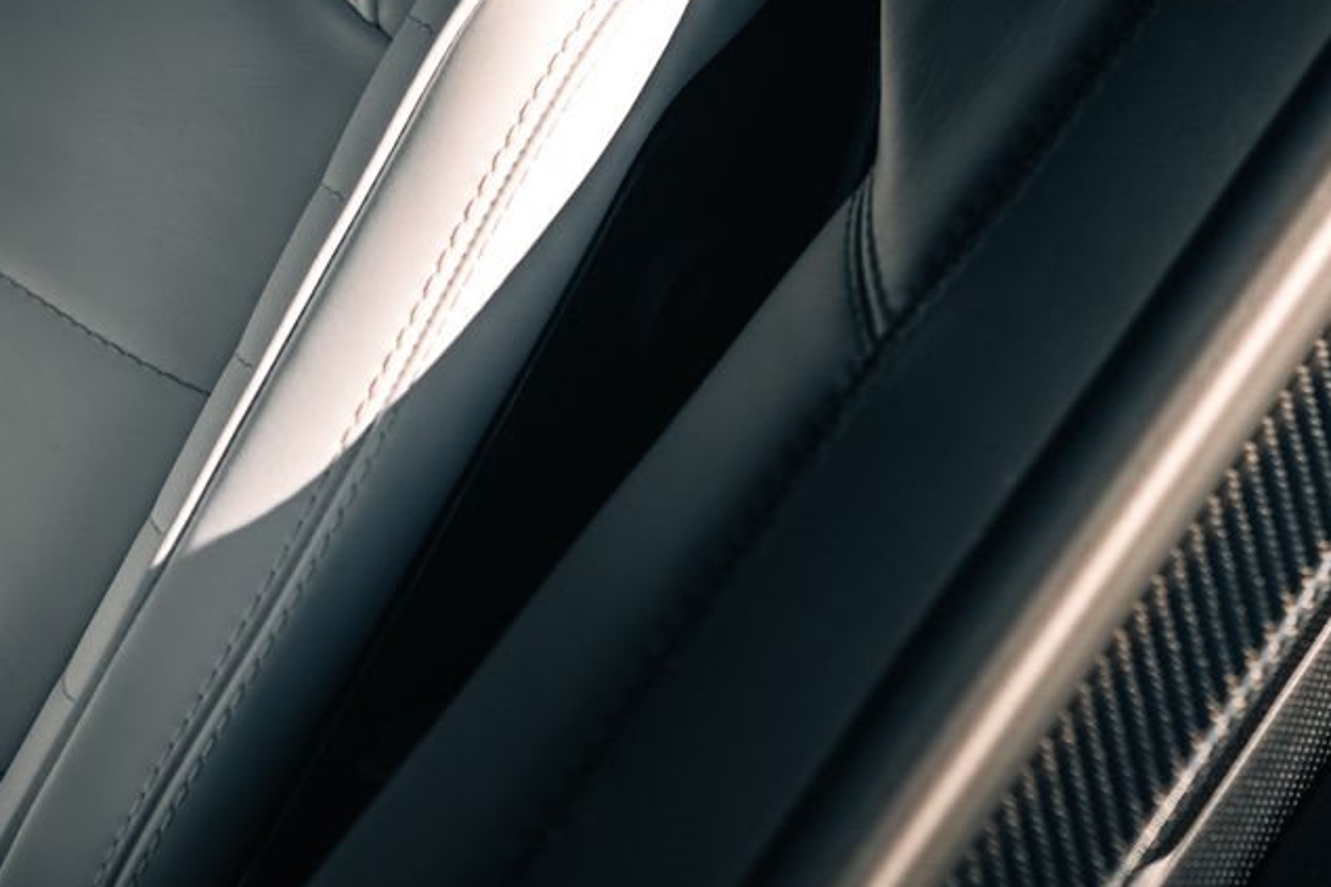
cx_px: 1235
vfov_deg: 10.9
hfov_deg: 16.0
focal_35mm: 126
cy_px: 351
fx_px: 4657
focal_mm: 50
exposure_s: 1/2000
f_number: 1.8
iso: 50
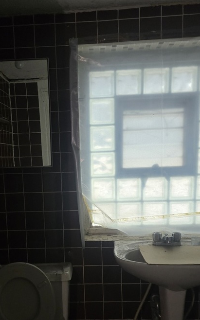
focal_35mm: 40
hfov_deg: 31.8
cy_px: 218
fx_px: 349
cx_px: 75
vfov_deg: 48.3
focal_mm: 6.3
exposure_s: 1/60
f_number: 1.7
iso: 1000
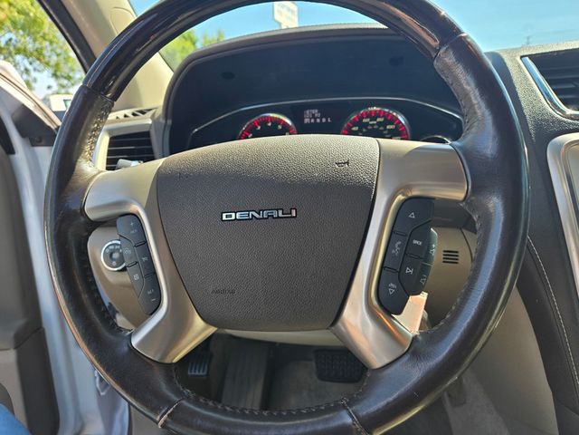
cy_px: 218
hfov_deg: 73.9
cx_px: 290
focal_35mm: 23
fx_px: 385
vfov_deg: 58.9
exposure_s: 1/208
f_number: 1.8
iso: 25
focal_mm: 5.4
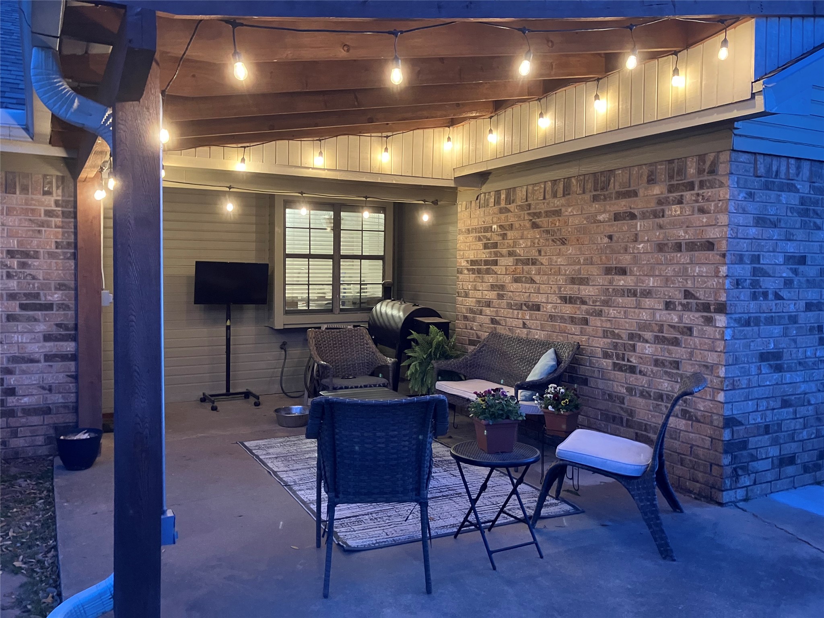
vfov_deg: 49.7
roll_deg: +0.0
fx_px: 667
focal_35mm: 28
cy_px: 309
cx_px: 412
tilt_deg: -2.0
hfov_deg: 63.4
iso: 500
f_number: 1.8
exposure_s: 1/30
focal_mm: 3.99
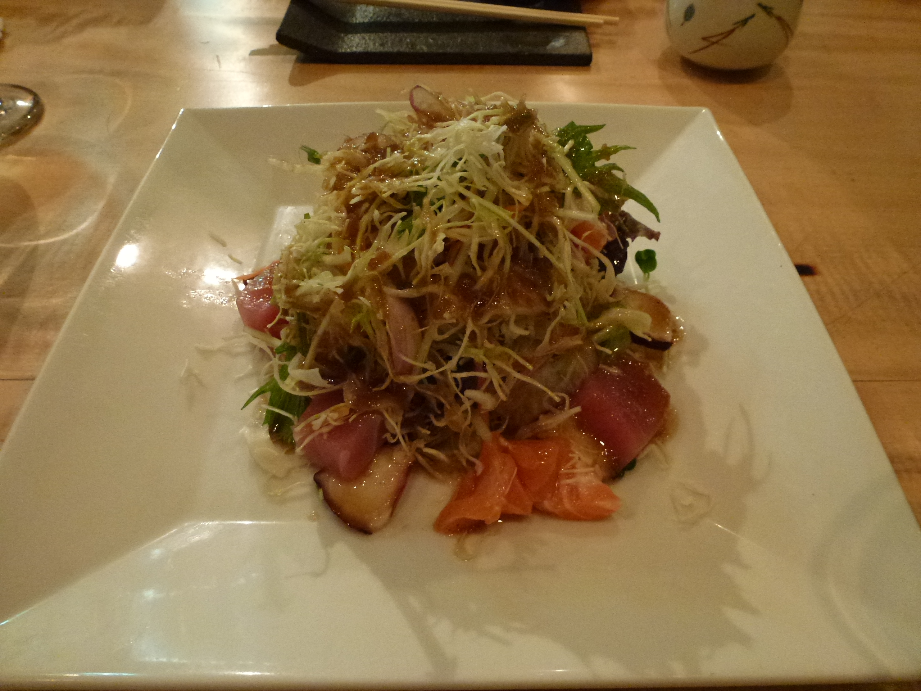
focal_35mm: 24
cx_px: 460
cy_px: 346
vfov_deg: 56.8
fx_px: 639
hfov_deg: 71.6
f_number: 3.3
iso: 400
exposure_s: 1/6
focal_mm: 4.3
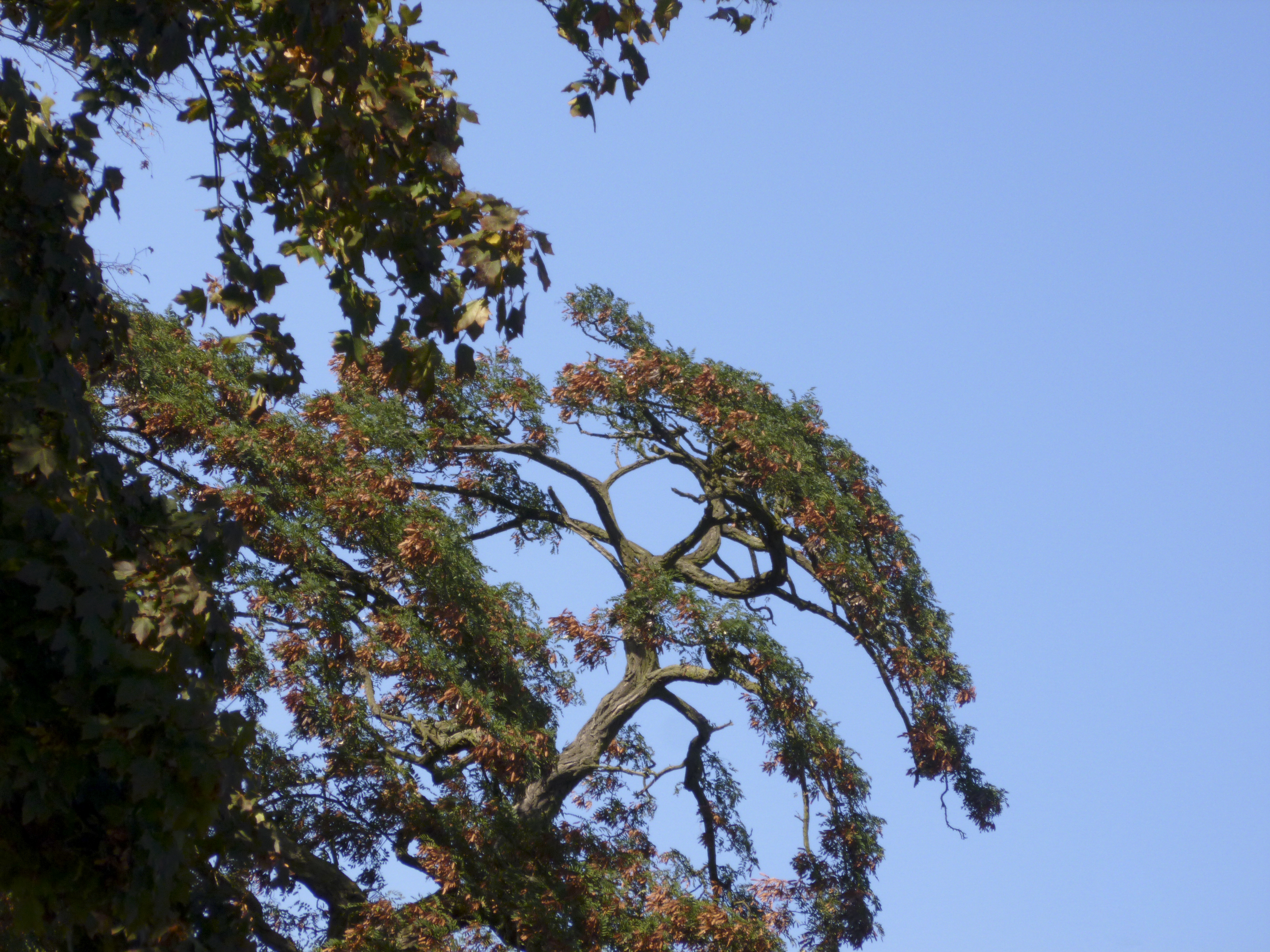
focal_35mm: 210
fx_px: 7705
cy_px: 476
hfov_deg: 9.4
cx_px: 635
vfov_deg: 7.1
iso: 100
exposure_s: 1/400
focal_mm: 37.4
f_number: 5.8
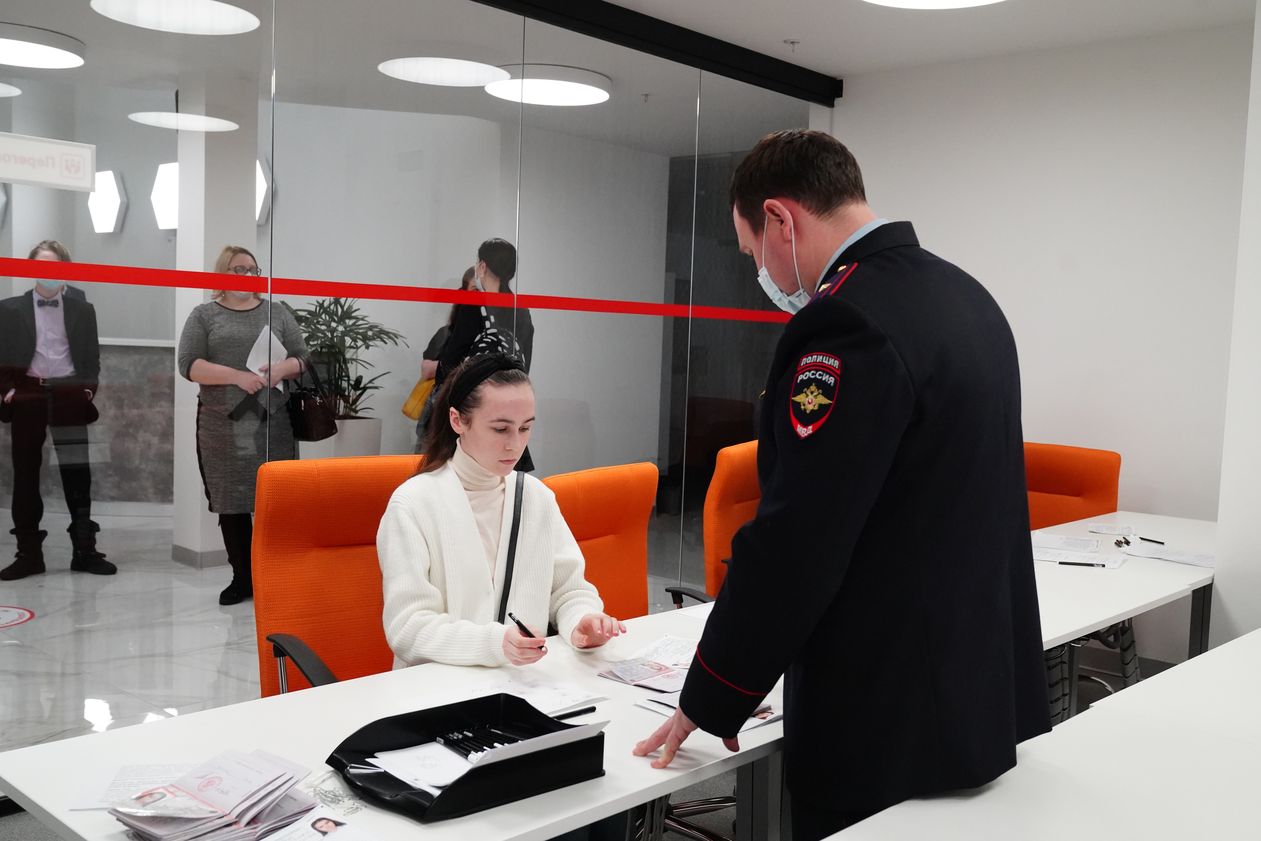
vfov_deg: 38.9
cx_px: 630
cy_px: 420
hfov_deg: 55.8
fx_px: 1191
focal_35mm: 34
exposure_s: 1/250
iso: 8000
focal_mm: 34
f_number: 5.6
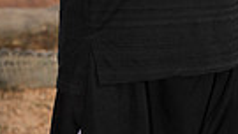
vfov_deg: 6.6
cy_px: -199
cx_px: 197
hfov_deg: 12.3
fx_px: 1098
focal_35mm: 174
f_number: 7.1
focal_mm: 50
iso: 320
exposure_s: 1/320
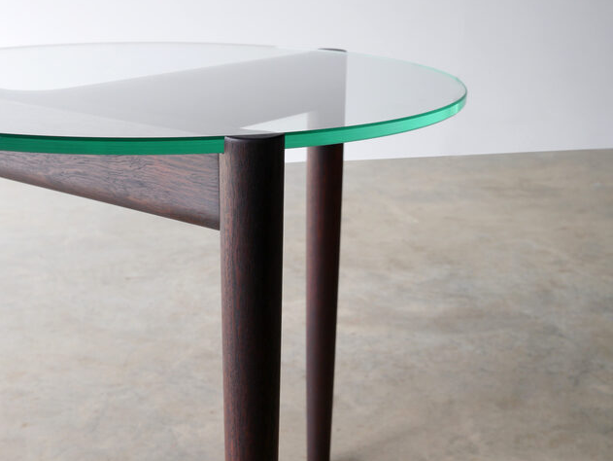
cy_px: 372
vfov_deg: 26.5
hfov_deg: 35.5
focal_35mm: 54
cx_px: 310
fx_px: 957
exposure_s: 1/30
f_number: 5.6
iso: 160
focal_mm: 20
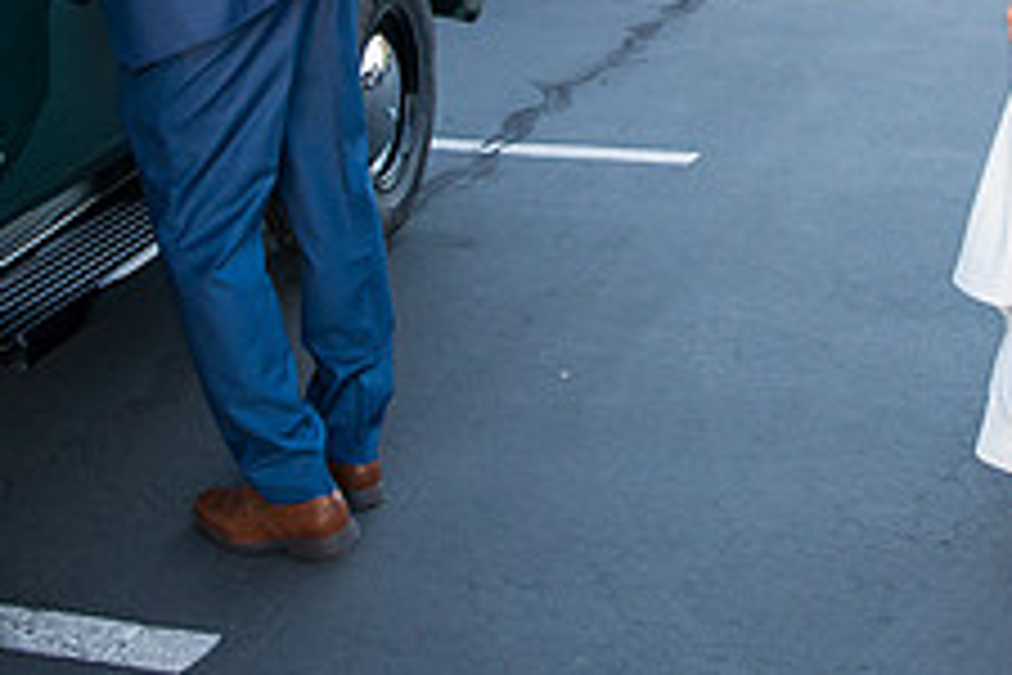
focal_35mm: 66
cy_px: -90
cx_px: 801
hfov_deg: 29.8
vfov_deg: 19.6
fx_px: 1855
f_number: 5
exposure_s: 1/400
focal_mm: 24
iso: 3200
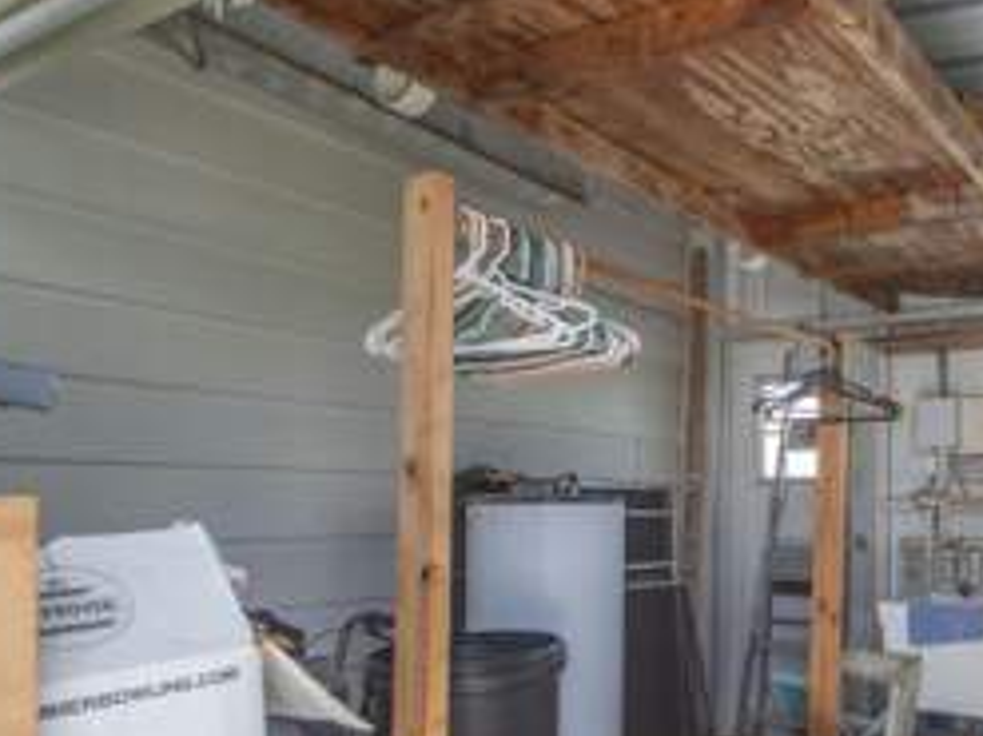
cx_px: 899
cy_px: 469
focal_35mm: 28
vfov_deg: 49.1
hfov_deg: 54.5
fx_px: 795
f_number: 6.3
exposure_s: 1/125
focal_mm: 10
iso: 320
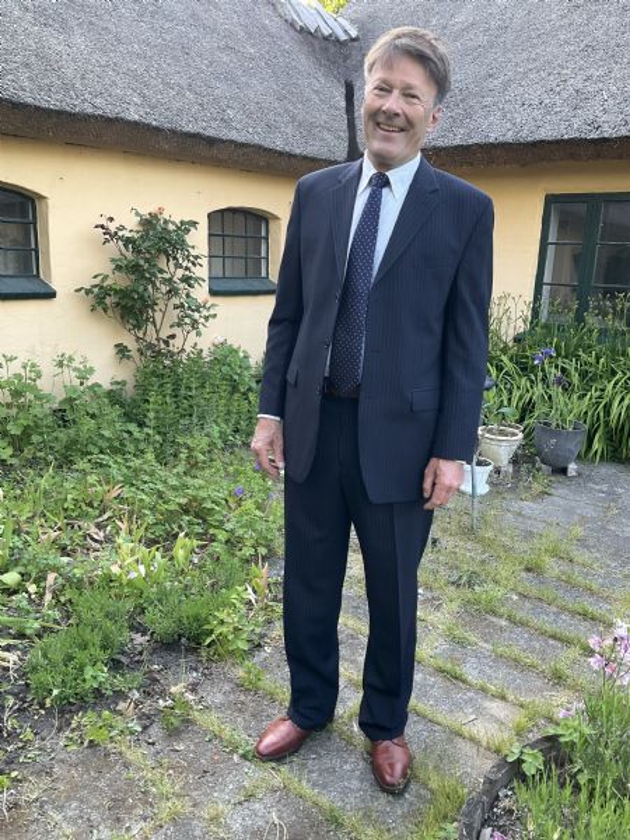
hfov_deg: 48.2
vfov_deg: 61.7
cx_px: 315
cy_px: 420
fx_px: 704
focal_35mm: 29
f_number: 1.8
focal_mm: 3
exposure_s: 1/122
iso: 50
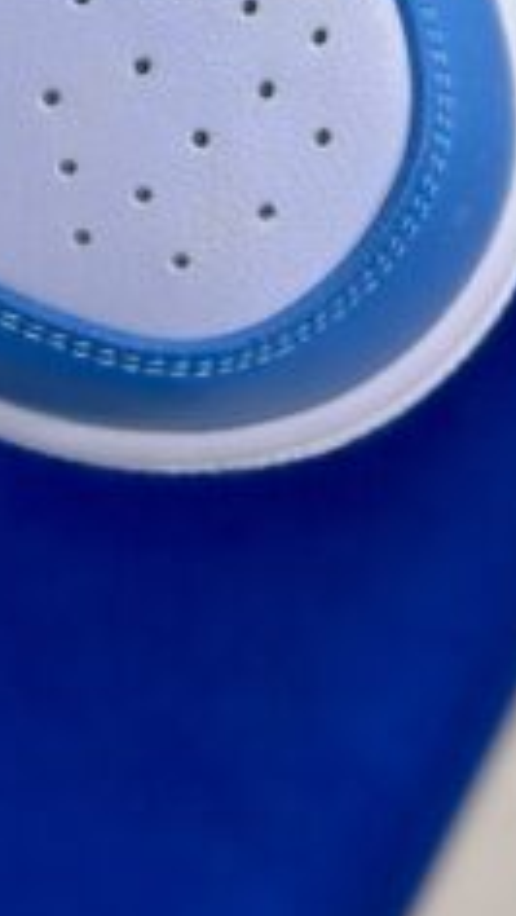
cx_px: -427
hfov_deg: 5.8
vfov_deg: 10.0
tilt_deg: -59.6
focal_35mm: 207
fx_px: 5028
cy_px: -545
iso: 100
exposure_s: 1/100
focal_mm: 6.86
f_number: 1.78
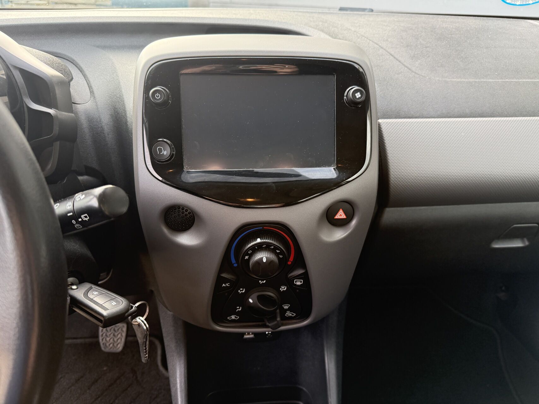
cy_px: 202
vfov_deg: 56.8
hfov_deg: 71.6
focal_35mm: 24
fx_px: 374
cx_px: 270
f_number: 1.78
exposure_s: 1/239
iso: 200
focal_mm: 6.76
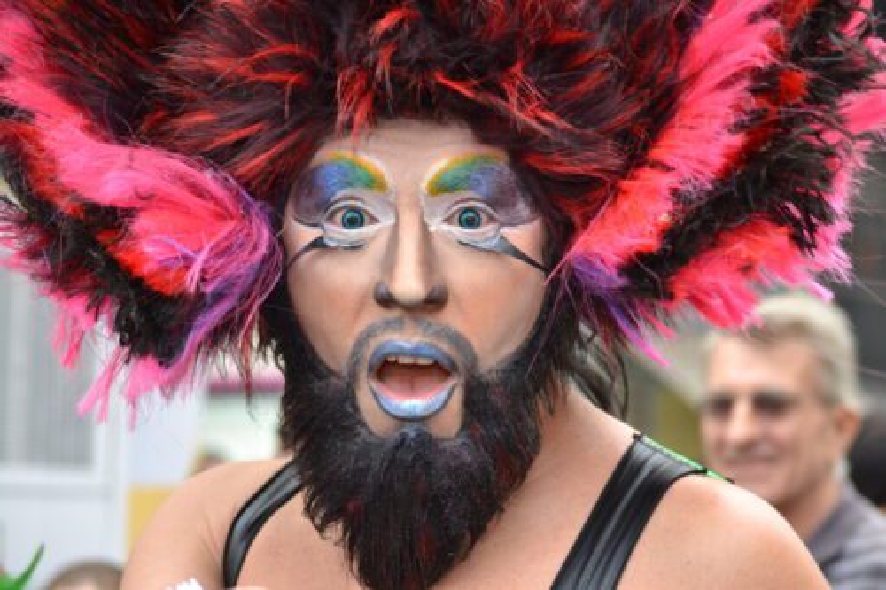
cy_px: 295
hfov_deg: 21.9
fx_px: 2288
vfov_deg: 14.7
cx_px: 443
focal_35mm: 93
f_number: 4.2
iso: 100
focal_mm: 62
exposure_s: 1/60
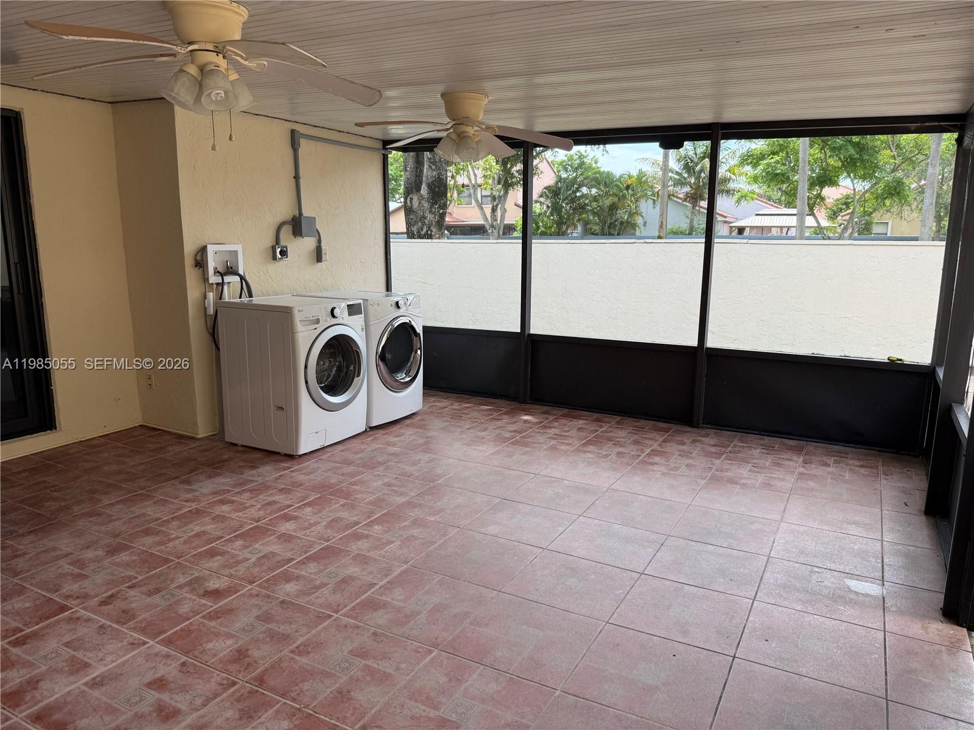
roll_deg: +0.2
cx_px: 487
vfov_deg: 56.8
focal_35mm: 24
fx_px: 675
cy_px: 365
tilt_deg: -10.4
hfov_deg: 71.6
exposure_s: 1/467
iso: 80
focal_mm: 6.76
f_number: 1.78
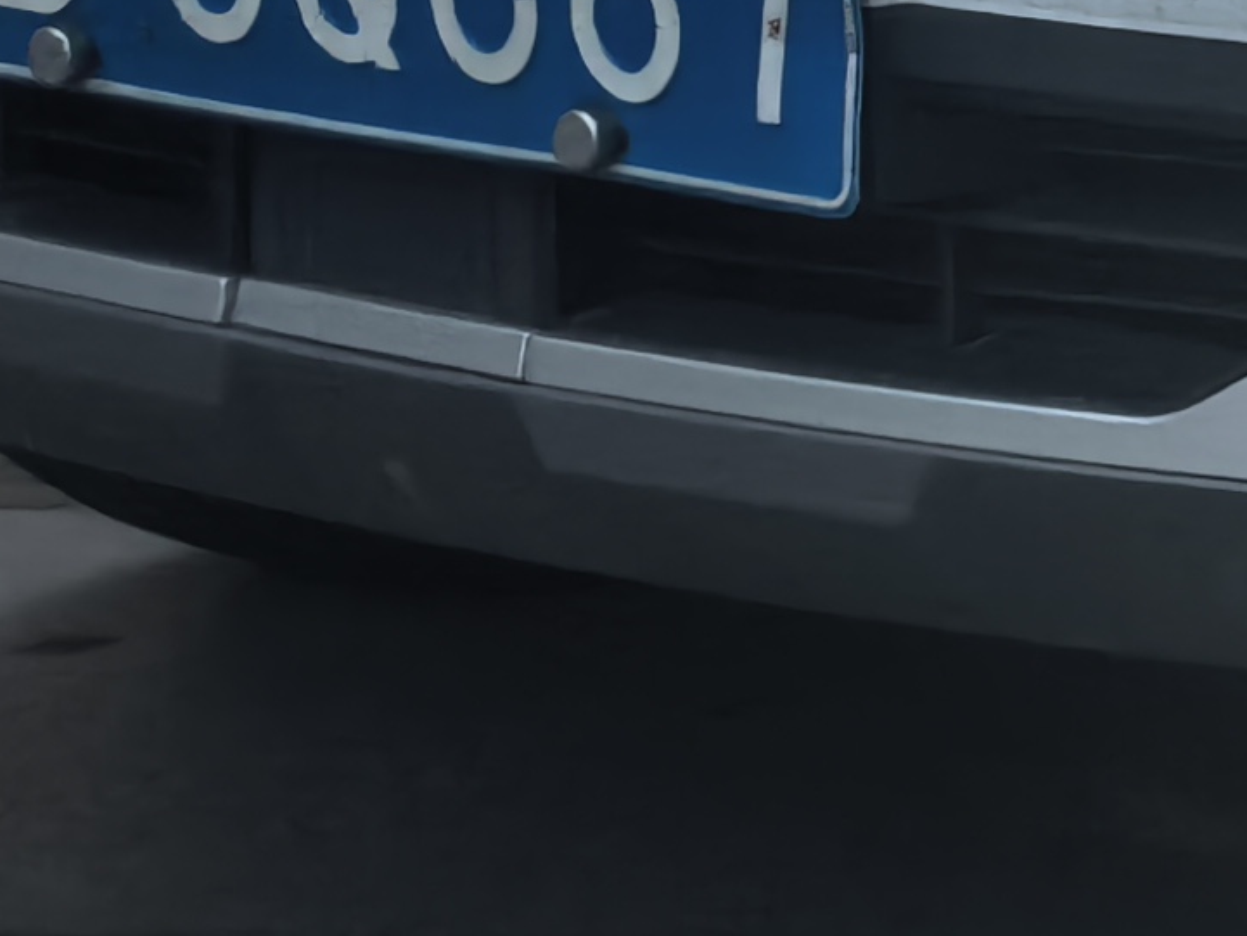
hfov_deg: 6.7
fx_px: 10232
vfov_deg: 5.1
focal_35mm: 284
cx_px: 2807
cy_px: -1182
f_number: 1.4
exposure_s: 1/100
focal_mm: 5.75
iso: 250
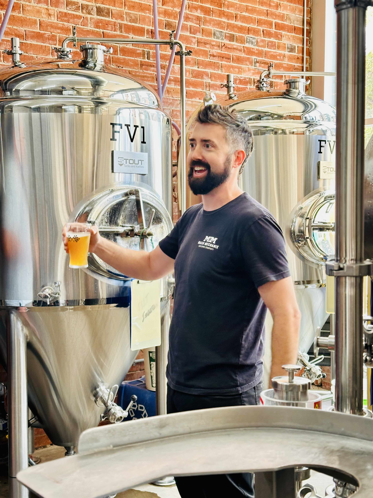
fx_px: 690
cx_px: 186
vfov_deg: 39.7
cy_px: 249
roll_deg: +0.3
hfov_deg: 30.3
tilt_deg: -3.8
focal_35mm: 48
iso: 50
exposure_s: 1/60
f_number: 1.78
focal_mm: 6.86
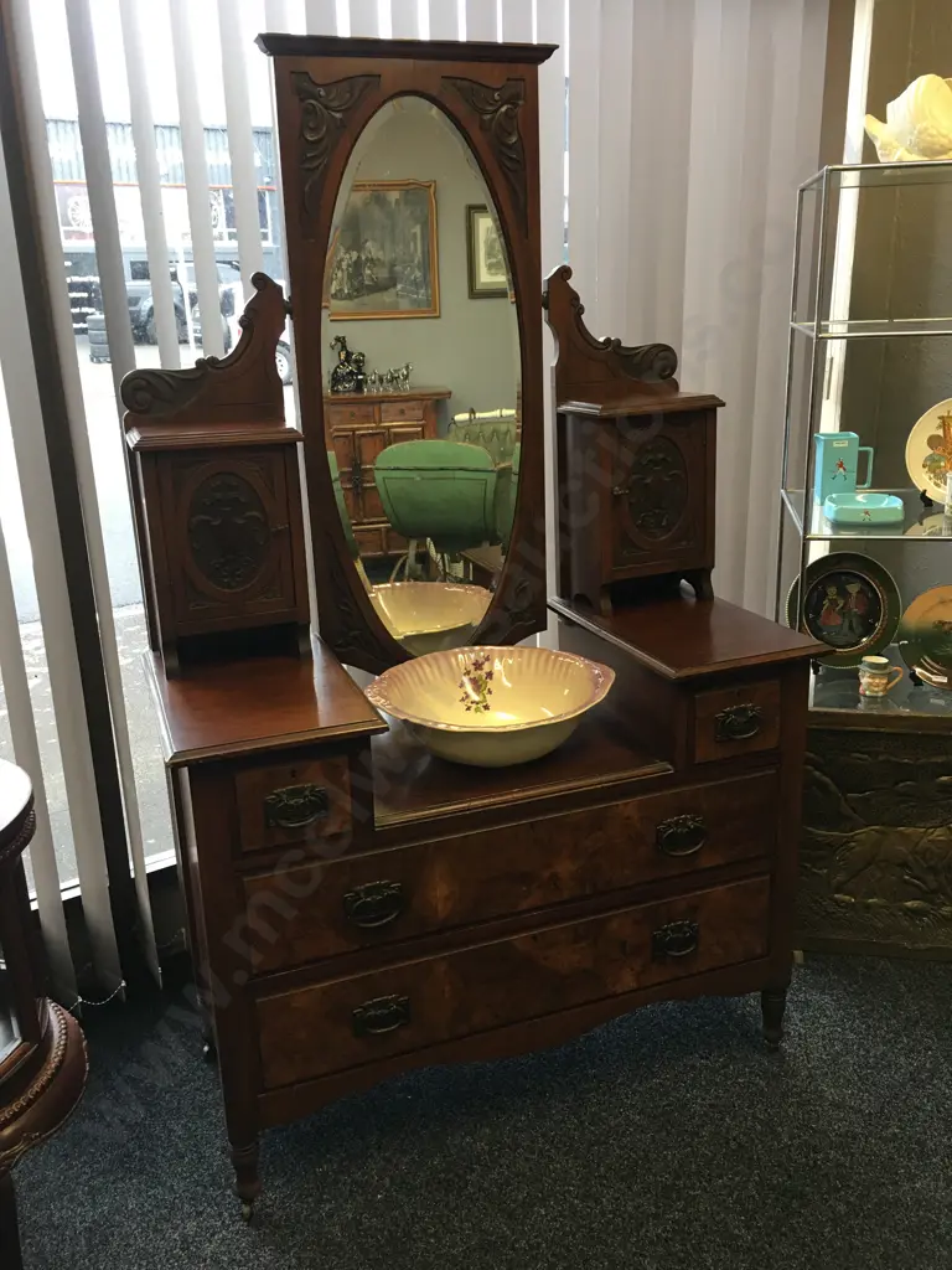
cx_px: 476
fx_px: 1063
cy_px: 635
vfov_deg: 61.7
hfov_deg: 48.2
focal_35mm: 29
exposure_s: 1/33
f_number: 2.2
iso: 64
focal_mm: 4.15
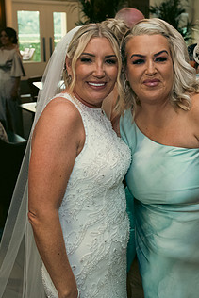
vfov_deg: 44.3
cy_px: 120
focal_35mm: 44
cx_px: 129
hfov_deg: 30.4
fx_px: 364
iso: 800
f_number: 3.5
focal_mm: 24
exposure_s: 1/160
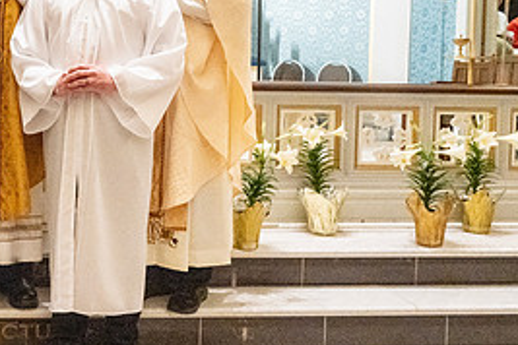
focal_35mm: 60
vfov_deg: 22.4
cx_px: 50
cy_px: 89
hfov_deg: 31.8
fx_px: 863
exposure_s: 1/60
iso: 5000
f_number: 10
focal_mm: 25
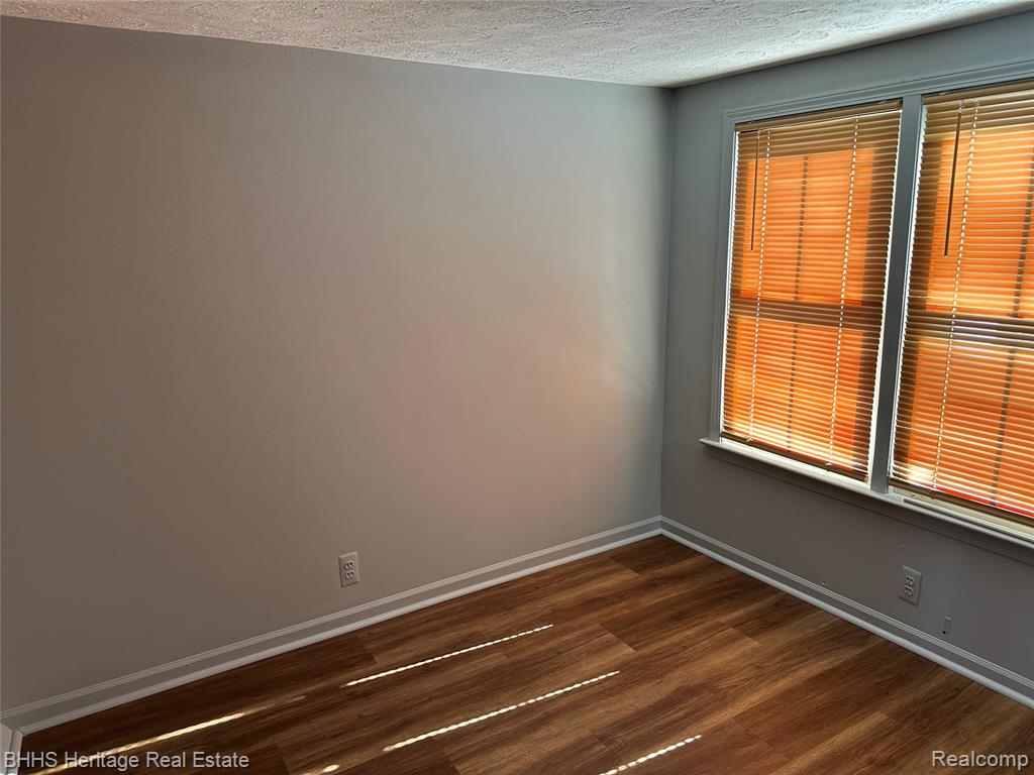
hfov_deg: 71.6
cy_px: 388
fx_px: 717
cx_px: 517
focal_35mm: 24
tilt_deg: -12.9
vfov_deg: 56.8
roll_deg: +0.7
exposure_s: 1/120
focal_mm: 6.86
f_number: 1.78
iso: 160
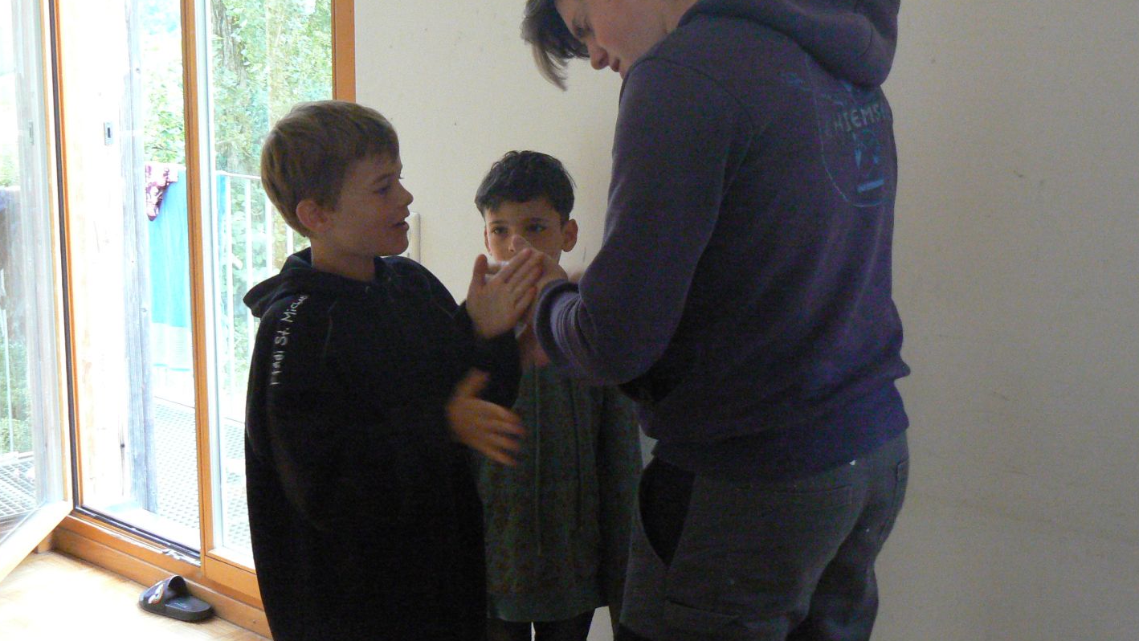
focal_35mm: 52
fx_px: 1571
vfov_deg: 23.0
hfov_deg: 39.9
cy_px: 256
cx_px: 568
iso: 400
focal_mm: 7.8
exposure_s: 1/40
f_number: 2.8
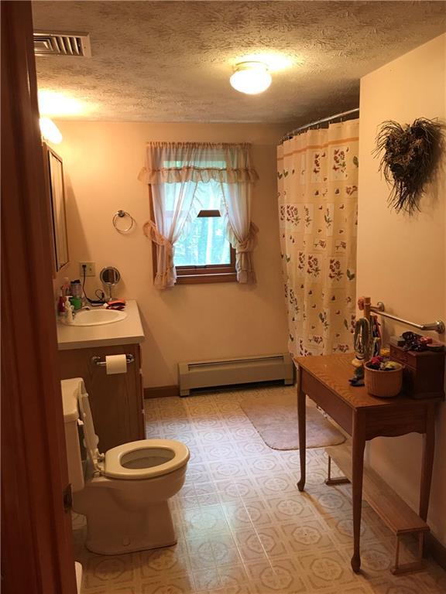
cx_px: 223
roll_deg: +1.1
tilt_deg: -8.1
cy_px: 297
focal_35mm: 28
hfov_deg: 49.7
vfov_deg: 63.4
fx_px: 481
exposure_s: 1/24
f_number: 1.8
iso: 32
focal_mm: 3.99
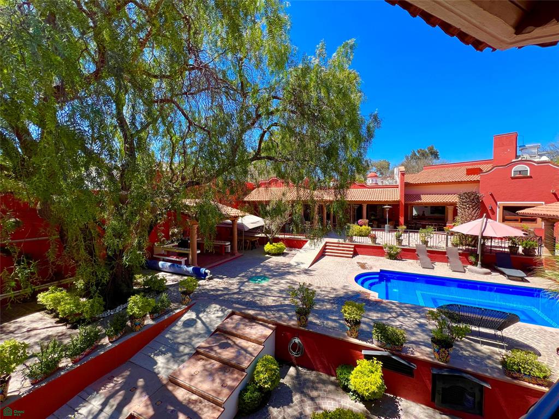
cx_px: 280
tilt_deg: -2.0
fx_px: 210
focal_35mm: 13
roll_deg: -0.5
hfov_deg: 106.2
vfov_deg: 89.9
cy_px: 210
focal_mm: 1.57
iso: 32
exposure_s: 1/686
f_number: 1.8
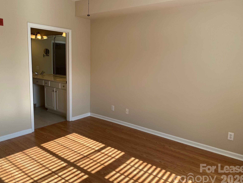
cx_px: 121
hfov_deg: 65.3
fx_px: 190
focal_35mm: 27
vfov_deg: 51.4
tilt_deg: -9.5
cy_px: 93
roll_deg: -2.2
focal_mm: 4.25
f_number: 1.8
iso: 32
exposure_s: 1/304
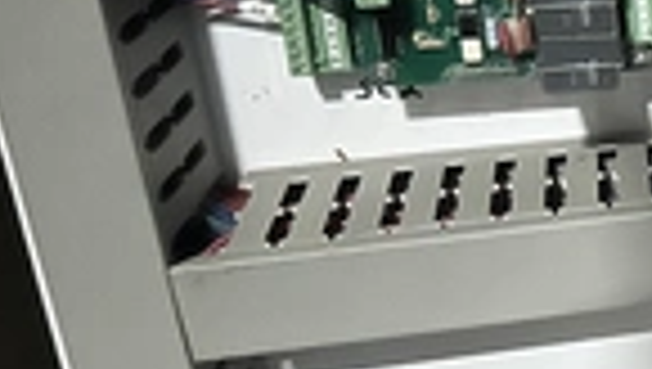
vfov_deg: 15.5
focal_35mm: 78
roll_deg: +0.7
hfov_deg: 23.4
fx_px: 1350
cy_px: 140
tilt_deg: -23.7
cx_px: 886
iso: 1000
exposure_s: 1/20
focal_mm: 5.7
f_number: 1.5
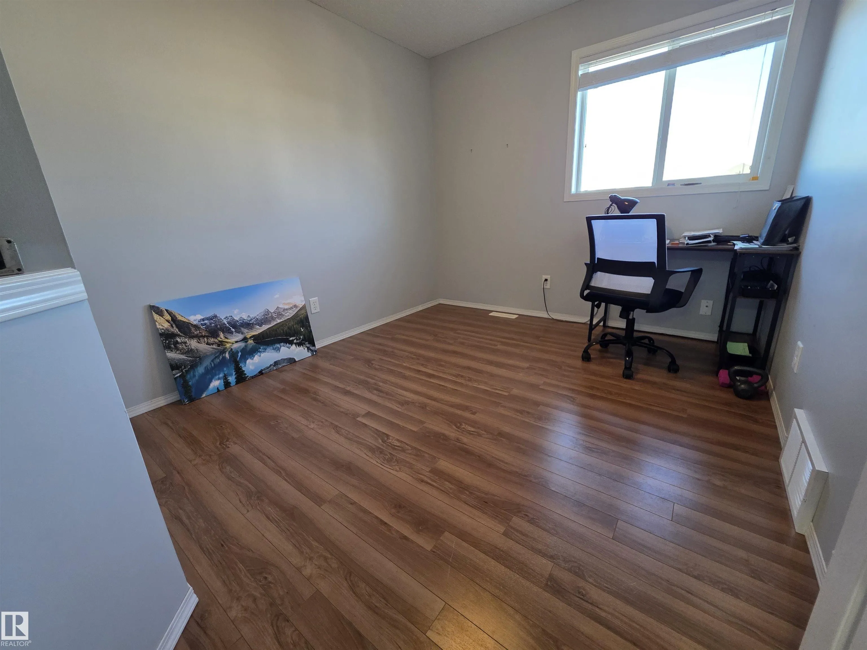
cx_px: 434
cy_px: 325
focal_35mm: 13
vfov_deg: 89.9
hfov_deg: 106.2
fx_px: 326
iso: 250
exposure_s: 1/120
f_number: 1.9
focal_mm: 2.2
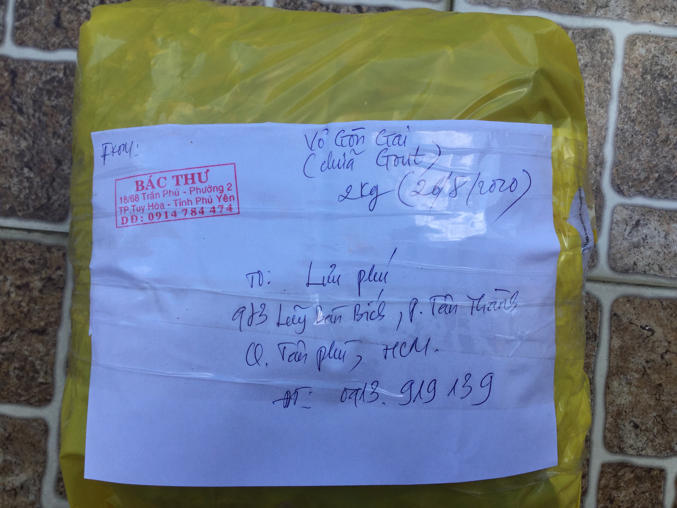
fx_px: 606
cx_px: 338
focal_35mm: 31
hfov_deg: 58.4
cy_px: 254
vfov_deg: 45.4
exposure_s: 1/341
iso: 25
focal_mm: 3.3
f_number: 2.4
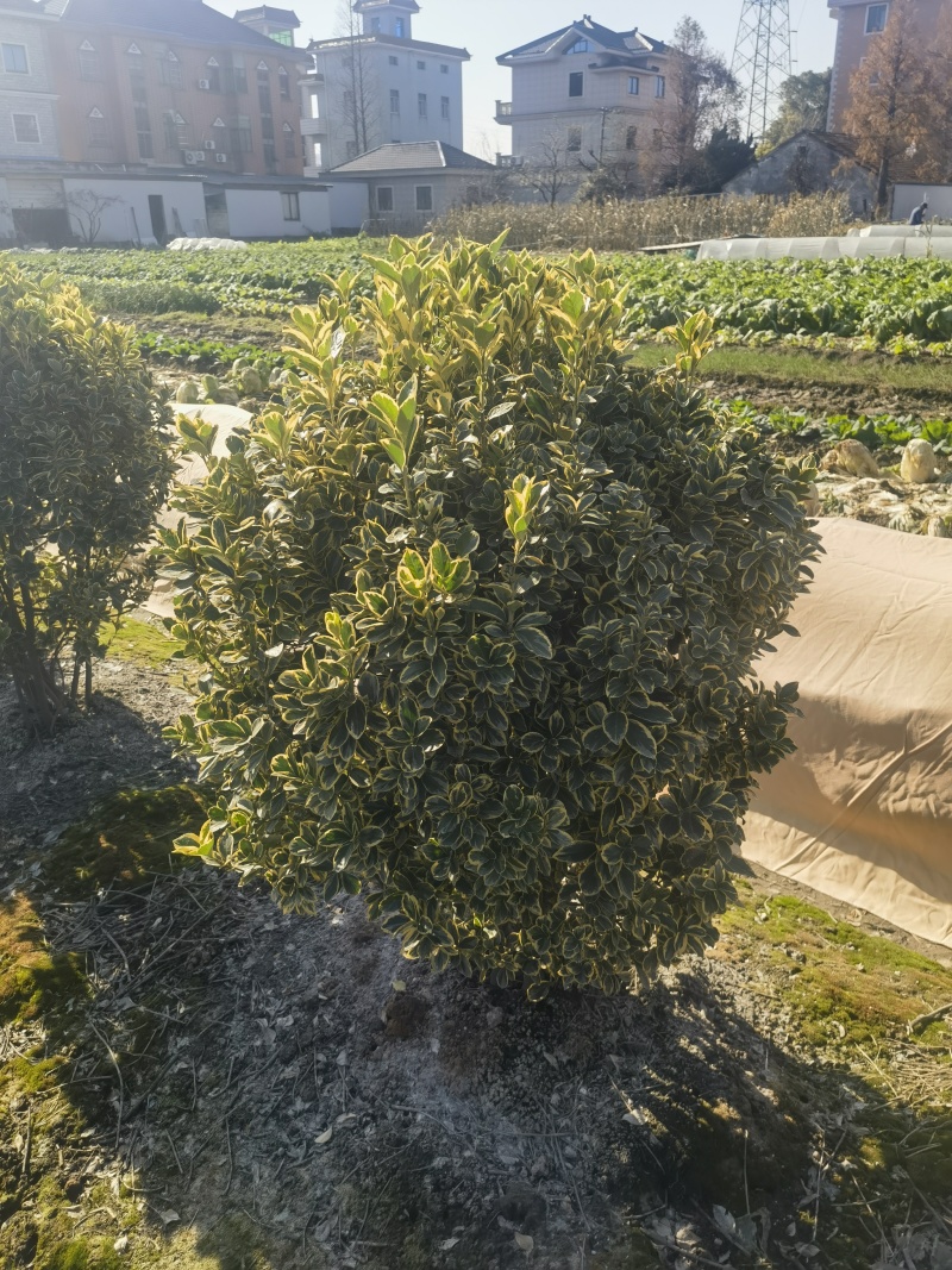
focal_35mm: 27
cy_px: 635
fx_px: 990
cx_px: 476
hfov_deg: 51.3
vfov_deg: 65.3
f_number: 1.9
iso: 50
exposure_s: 1/2865
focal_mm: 6.67
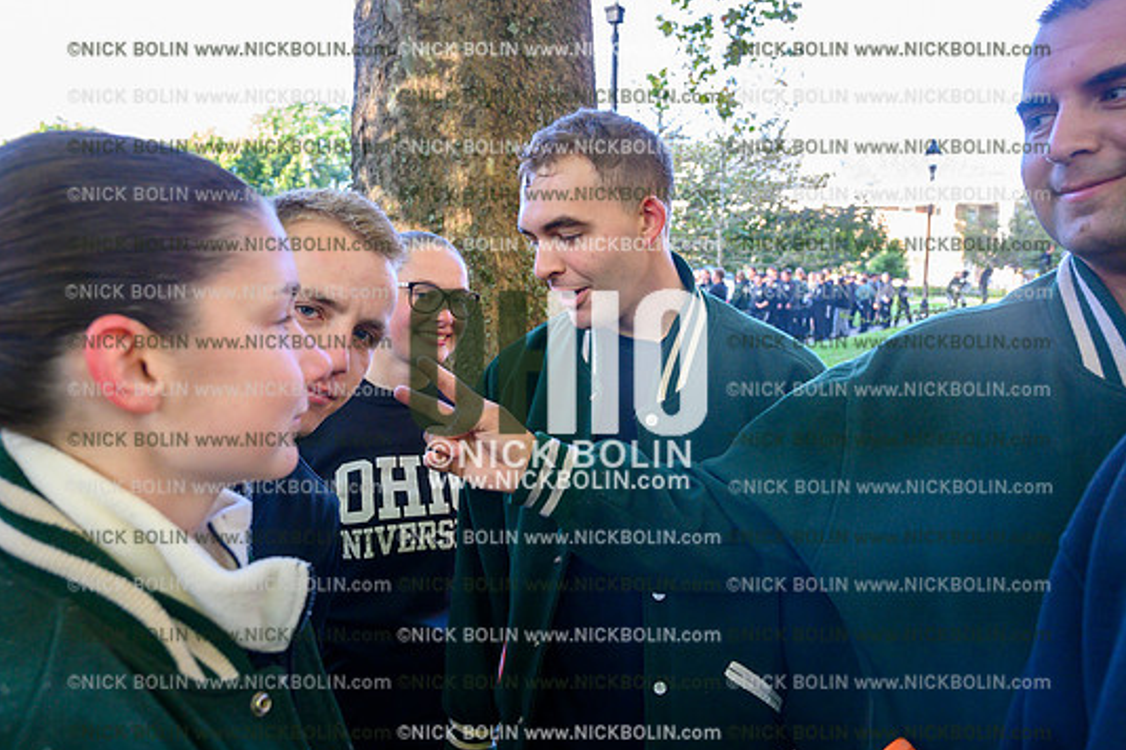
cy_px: 390
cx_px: 558
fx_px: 813
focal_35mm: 26
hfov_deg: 69.4
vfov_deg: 49.5
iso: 4000
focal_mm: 24
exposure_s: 1/320
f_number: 5
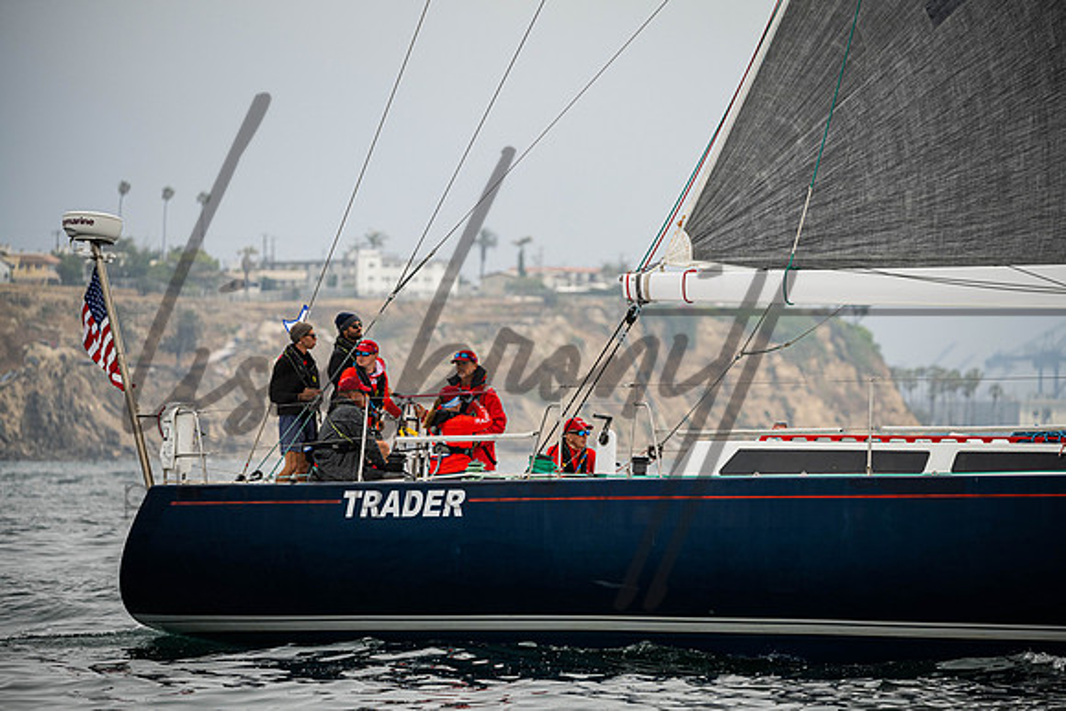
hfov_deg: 7.4
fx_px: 8293
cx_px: 533
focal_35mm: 280
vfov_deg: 4.9
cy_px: 356
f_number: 5.6
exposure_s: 1/3200
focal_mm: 280
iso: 500
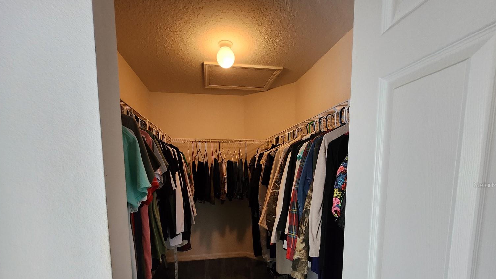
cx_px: 242
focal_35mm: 15
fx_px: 197
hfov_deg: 103.0
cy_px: 185
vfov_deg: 68.7
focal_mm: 1.74
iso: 250
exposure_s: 1/60
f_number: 2.2
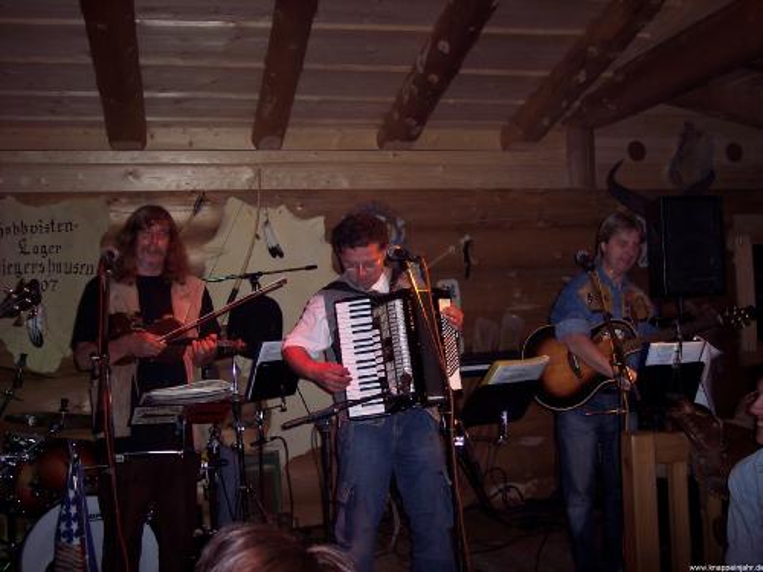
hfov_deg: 47.9
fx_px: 860
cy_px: 286
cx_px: 382
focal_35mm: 39
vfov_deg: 36.8
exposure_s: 1/60
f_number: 2.8
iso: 100
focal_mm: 8
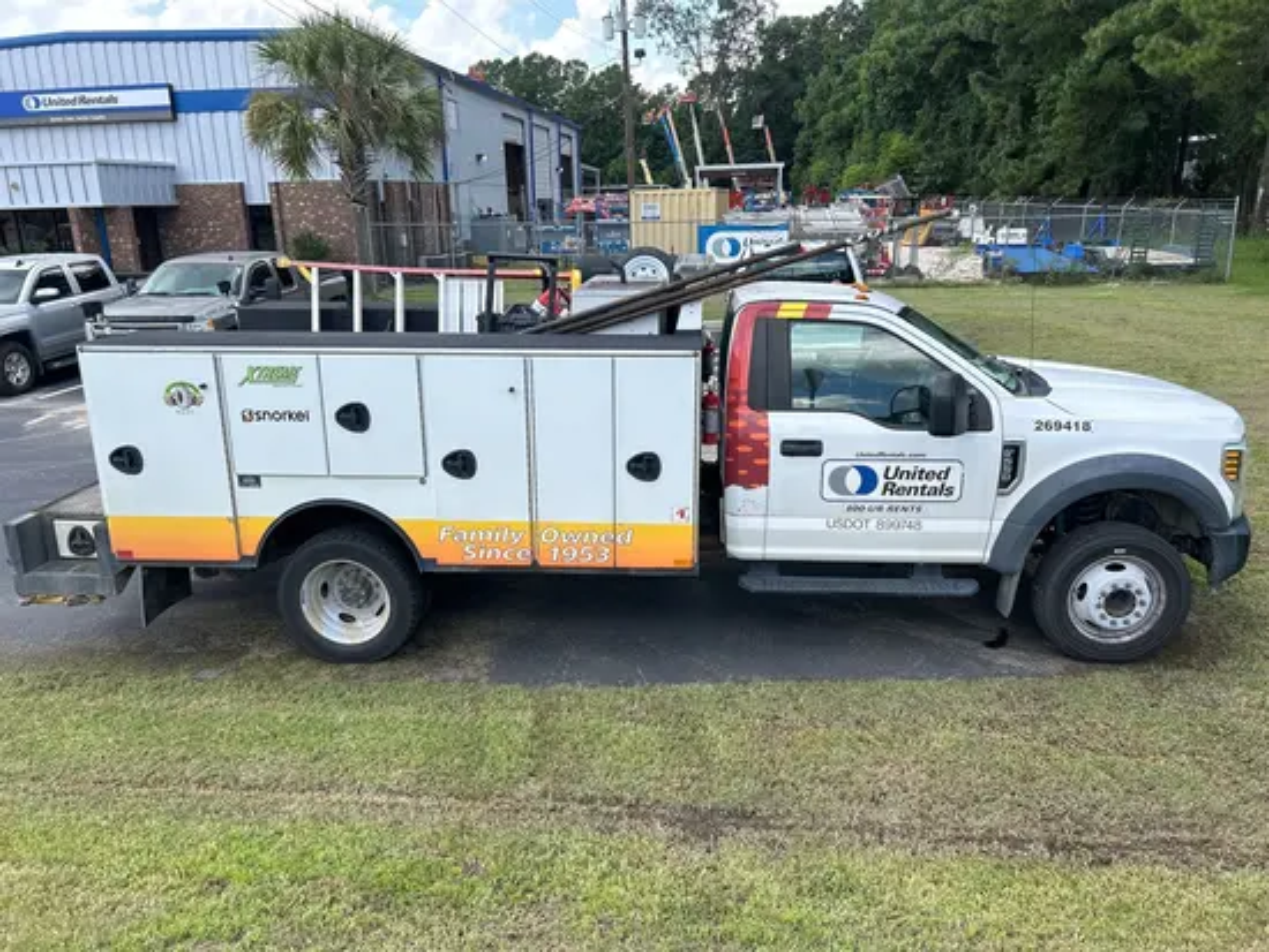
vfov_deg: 53.1
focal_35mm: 26
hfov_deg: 67.3
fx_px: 954
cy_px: 476
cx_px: 634
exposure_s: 1/1135
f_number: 1.5
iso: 50
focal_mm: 5.7
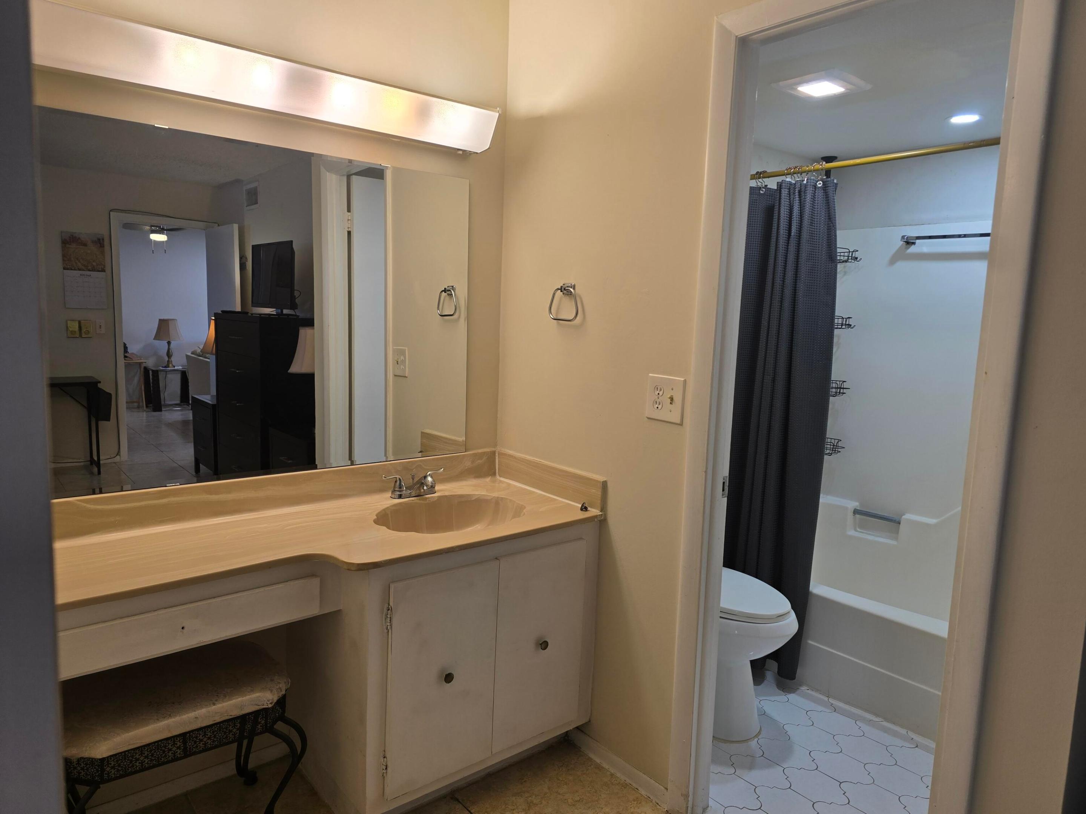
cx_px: 543
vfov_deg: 58.9
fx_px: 722
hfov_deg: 73.9
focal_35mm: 23
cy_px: 407
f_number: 1.7
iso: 50
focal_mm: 6.3
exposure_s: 1/120
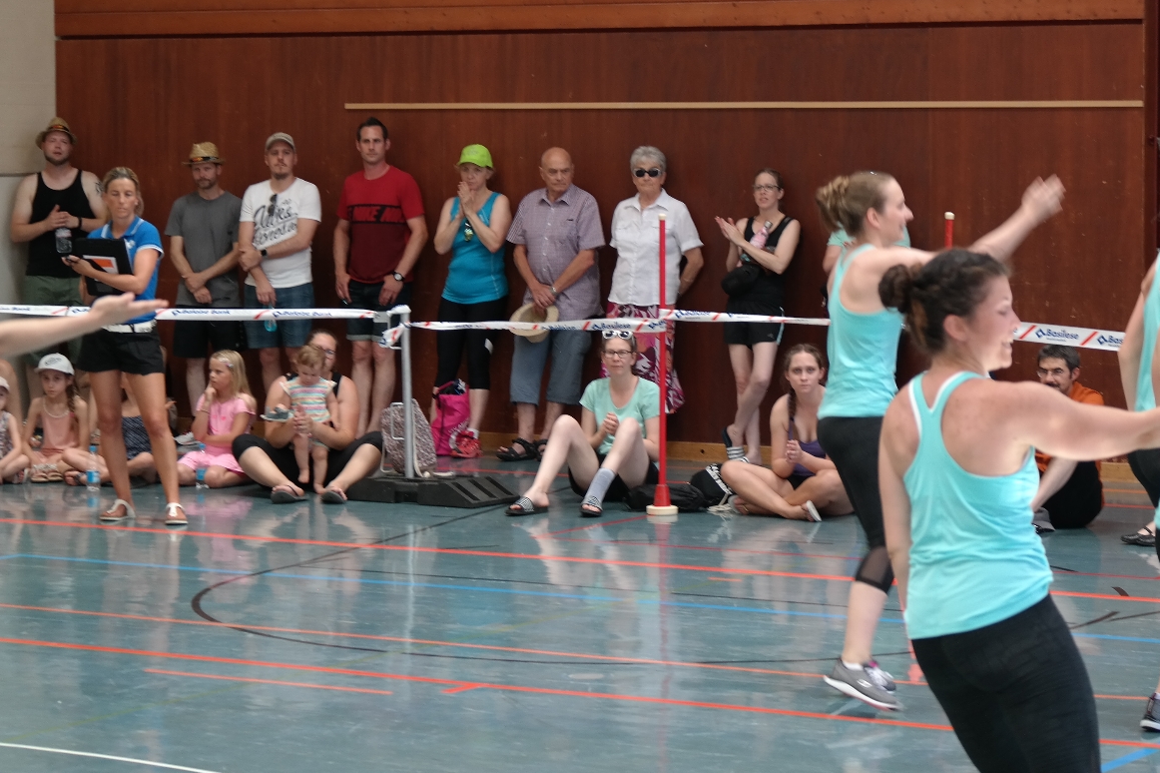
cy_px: 347
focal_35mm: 106
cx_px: 785
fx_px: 3414
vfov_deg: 12.9
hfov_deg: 19.2
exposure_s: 1/80
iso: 400
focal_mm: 50
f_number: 4
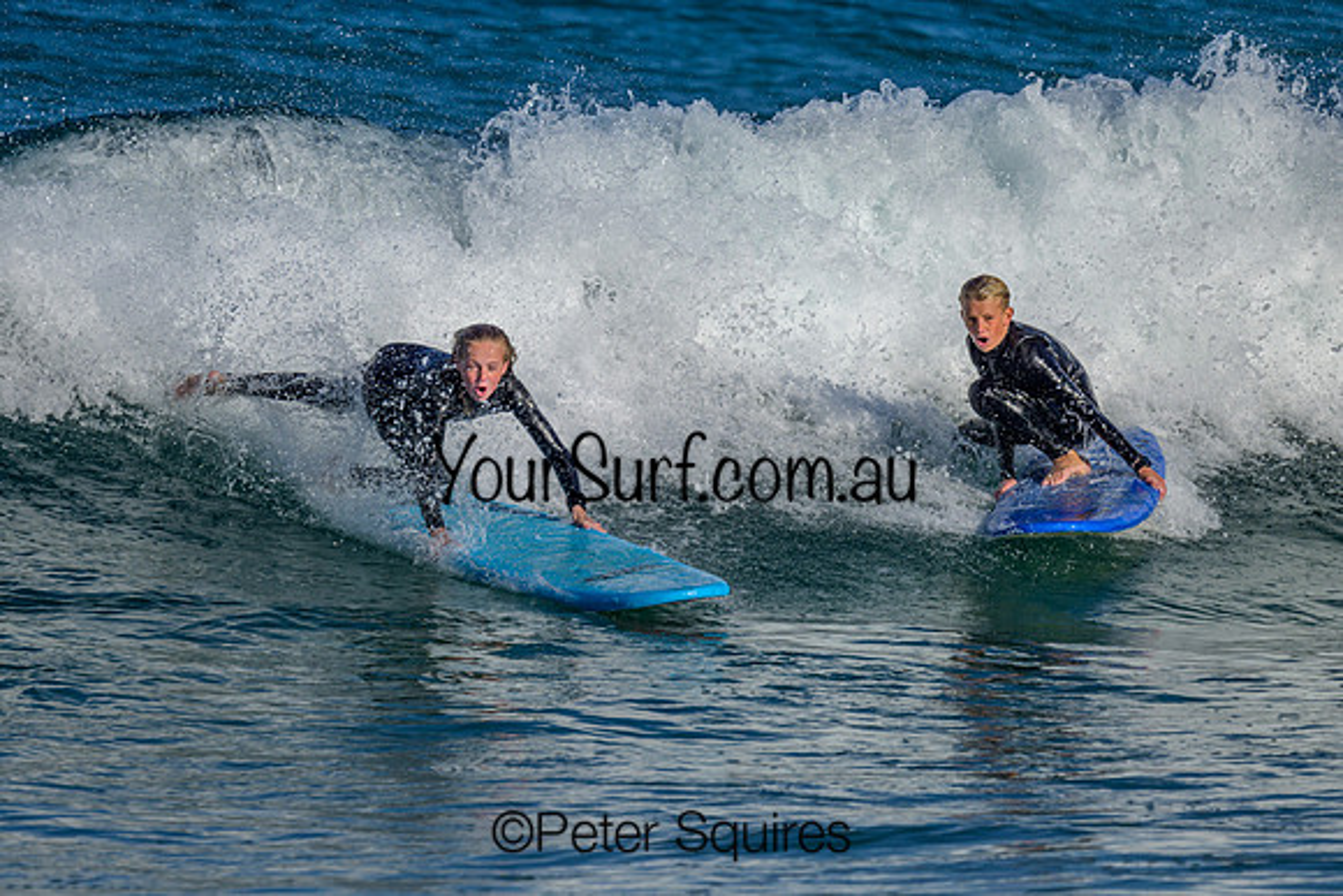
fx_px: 40996
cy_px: 416
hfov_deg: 1.9
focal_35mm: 1099
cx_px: 526
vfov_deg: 1.3
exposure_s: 1/2000
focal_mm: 800
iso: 250
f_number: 8
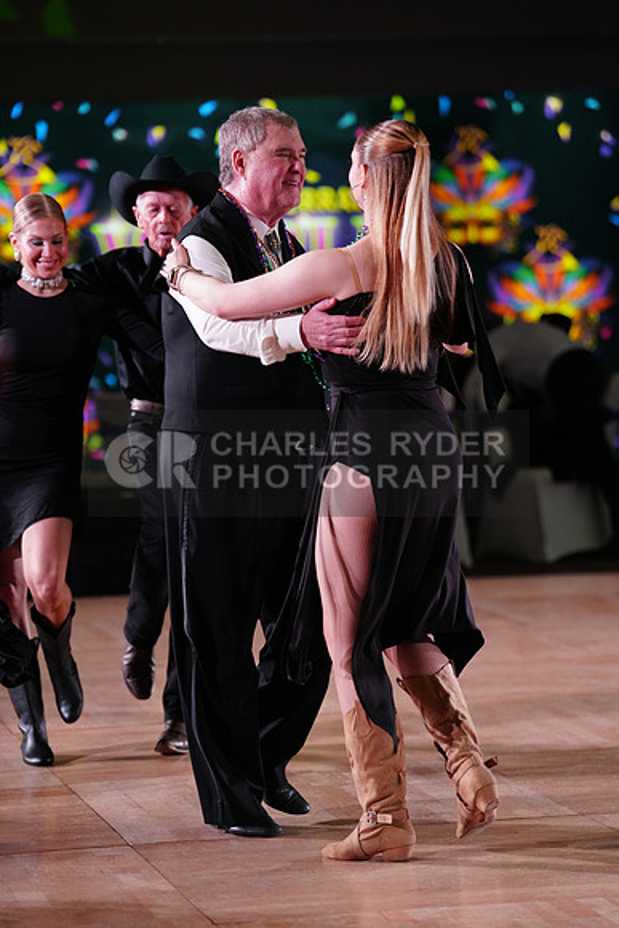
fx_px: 3222
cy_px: 464
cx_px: 310
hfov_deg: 11.0
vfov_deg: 16.4
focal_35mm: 125
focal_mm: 125
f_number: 2.8
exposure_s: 1/500
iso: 2000
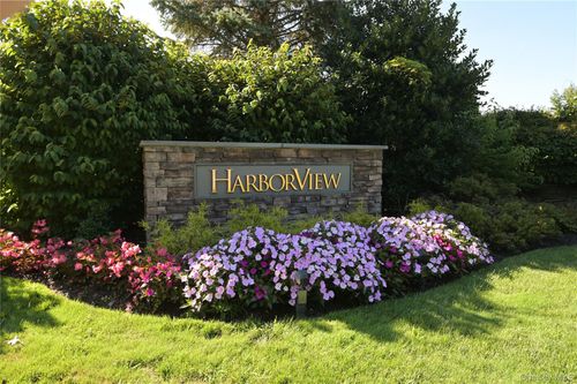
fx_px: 368
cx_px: 288
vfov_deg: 55.1
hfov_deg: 76.1
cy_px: 192
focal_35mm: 23
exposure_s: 1/80
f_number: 10
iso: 200
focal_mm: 23
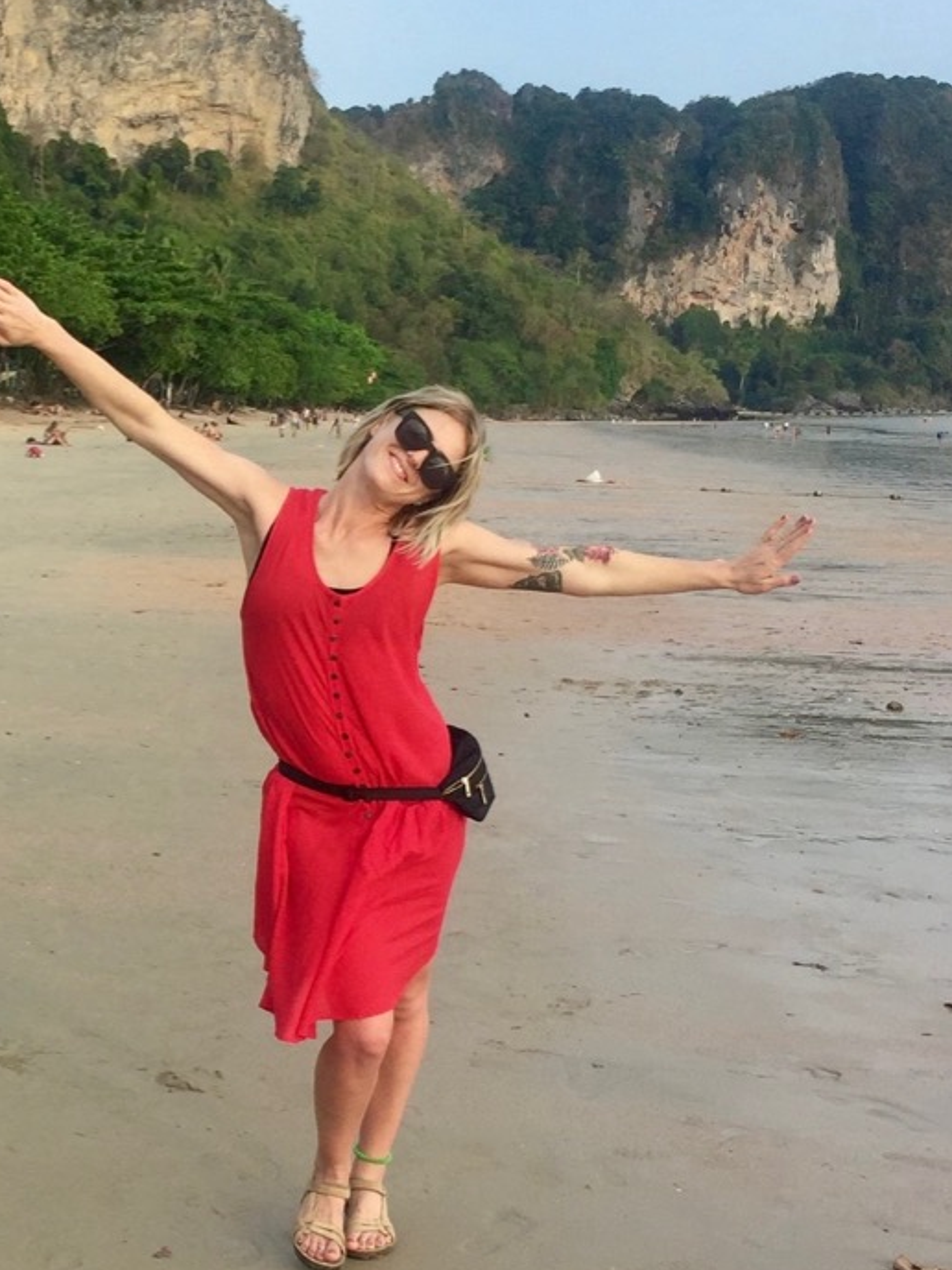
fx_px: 2163
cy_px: 737
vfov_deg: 32.6
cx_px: 77
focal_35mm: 59
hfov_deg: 24.1
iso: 32
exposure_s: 1/1163
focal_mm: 4.15
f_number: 2.2
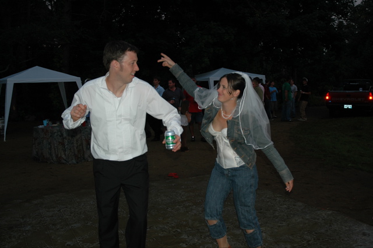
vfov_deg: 35.4
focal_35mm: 38
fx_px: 388
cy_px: 124
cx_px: 186
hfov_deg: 51.3
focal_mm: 25
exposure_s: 1/60
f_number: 3.8
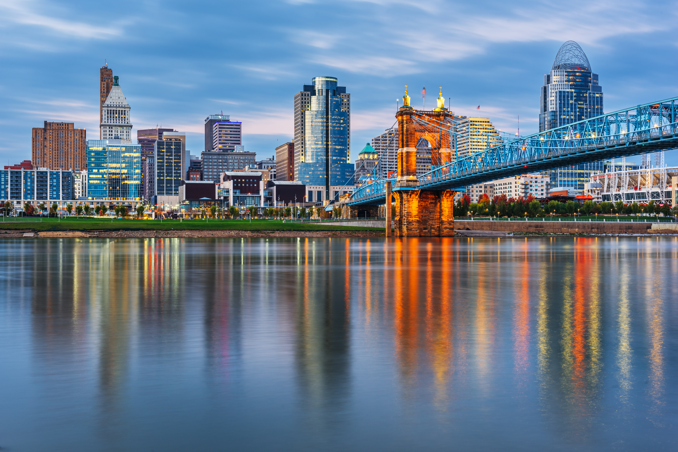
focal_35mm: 45
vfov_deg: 29.9
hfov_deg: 43.6
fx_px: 848
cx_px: 339
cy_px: 226
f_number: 13
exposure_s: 30
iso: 64
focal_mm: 45
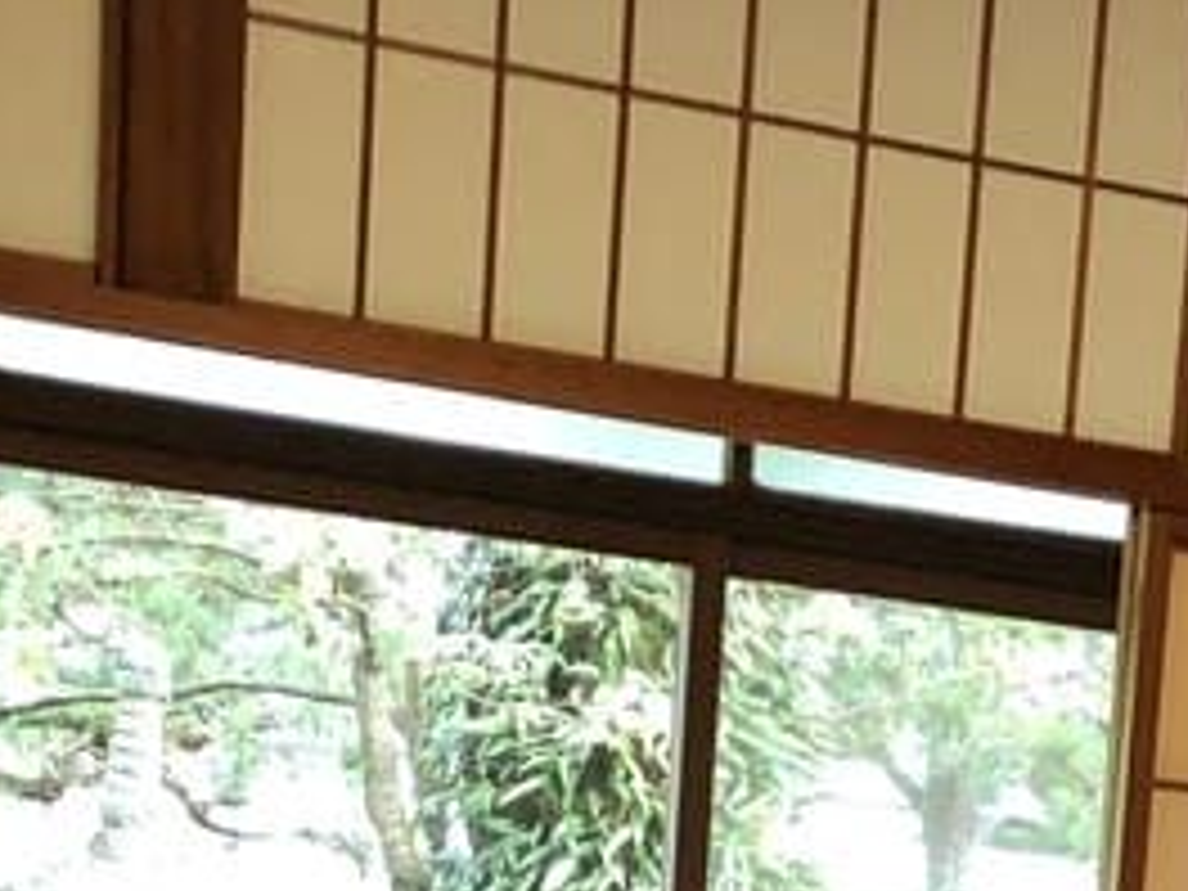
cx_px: 1678
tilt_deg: -13.1
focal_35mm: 132
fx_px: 4530
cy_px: 1935
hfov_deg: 14.2
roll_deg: -6.5
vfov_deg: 10.2
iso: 40
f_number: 1.8
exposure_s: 1/15
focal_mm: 3.99
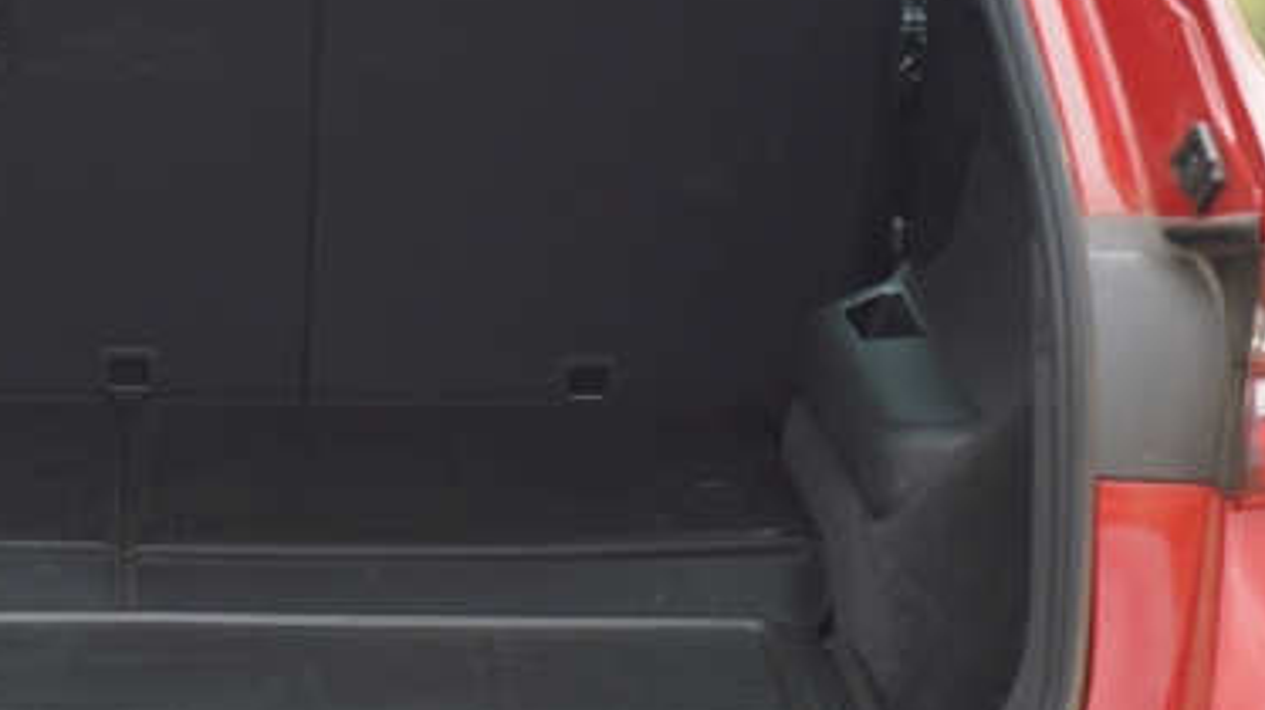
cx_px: 115
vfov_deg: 7.7
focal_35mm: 157
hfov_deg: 13.6
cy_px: 252
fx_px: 5264
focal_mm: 70
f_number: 4
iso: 160
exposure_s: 1/100
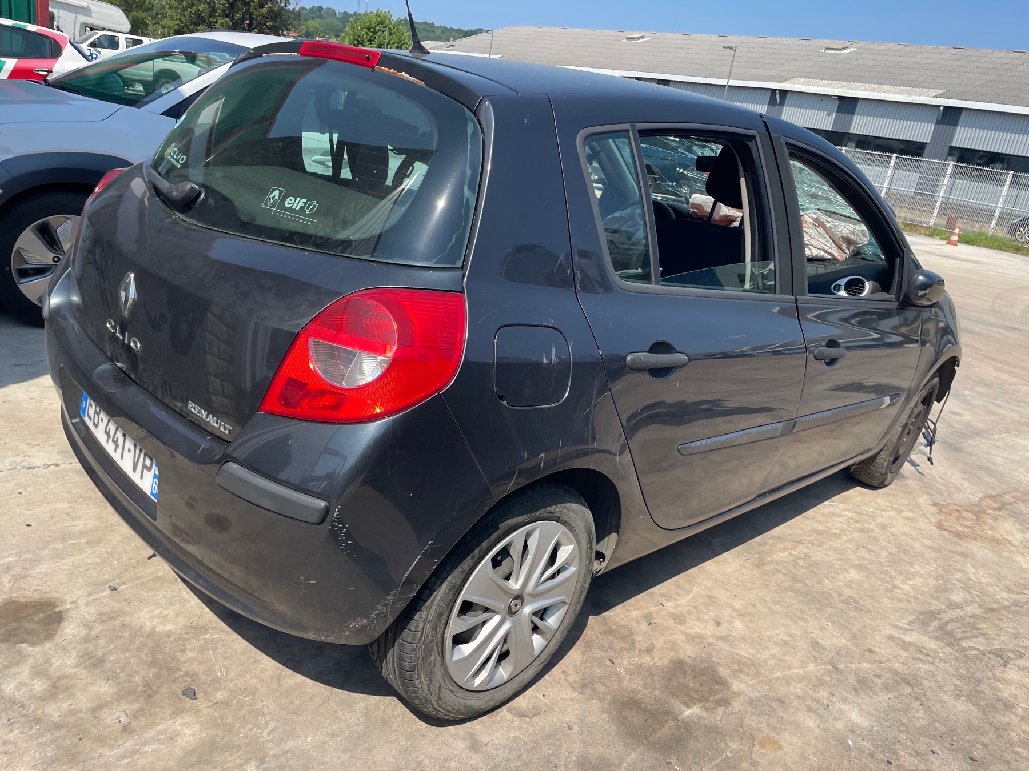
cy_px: 386
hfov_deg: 67.3
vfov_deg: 53.1
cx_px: 514
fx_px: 773
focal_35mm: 26
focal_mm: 4.2
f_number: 1.6
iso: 32
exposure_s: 1/1855
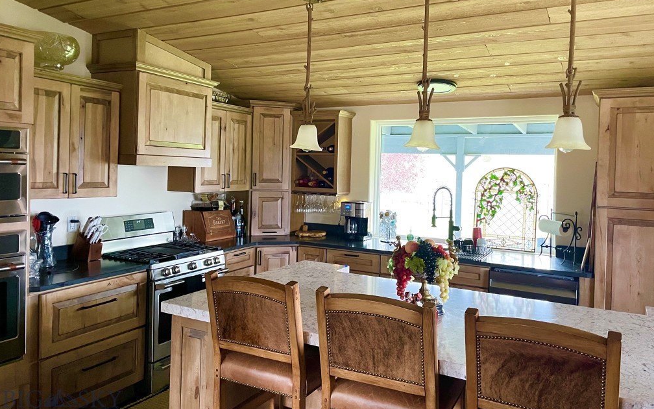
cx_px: 328
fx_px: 499
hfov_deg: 66.5
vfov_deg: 44.4
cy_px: 178
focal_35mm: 28
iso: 500
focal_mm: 4.2
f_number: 1.6
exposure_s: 1/60
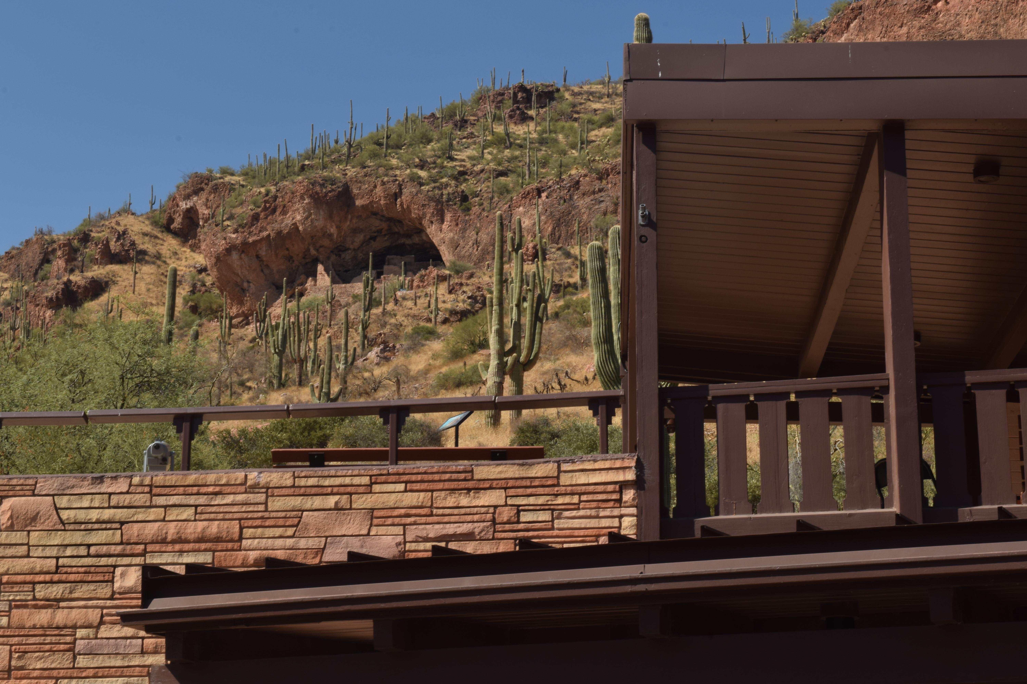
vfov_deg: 17.5
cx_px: 514
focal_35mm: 78
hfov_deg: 26.0
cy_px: 342
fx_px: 2225
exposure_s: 1/20
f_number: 22
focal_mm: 52
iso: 100
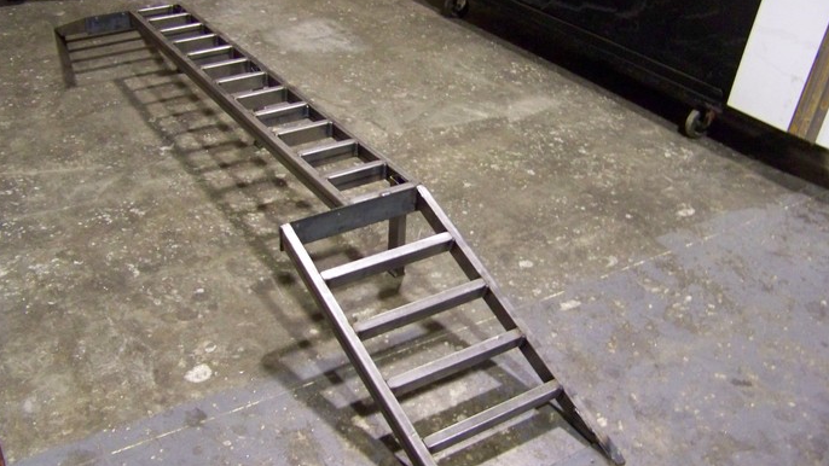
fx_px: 879
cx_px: 411
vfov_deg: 29.7
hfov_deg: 50.5
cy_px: 206
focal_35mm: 40
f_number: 2.8
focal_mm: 5.85
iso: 400
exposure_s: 1/20
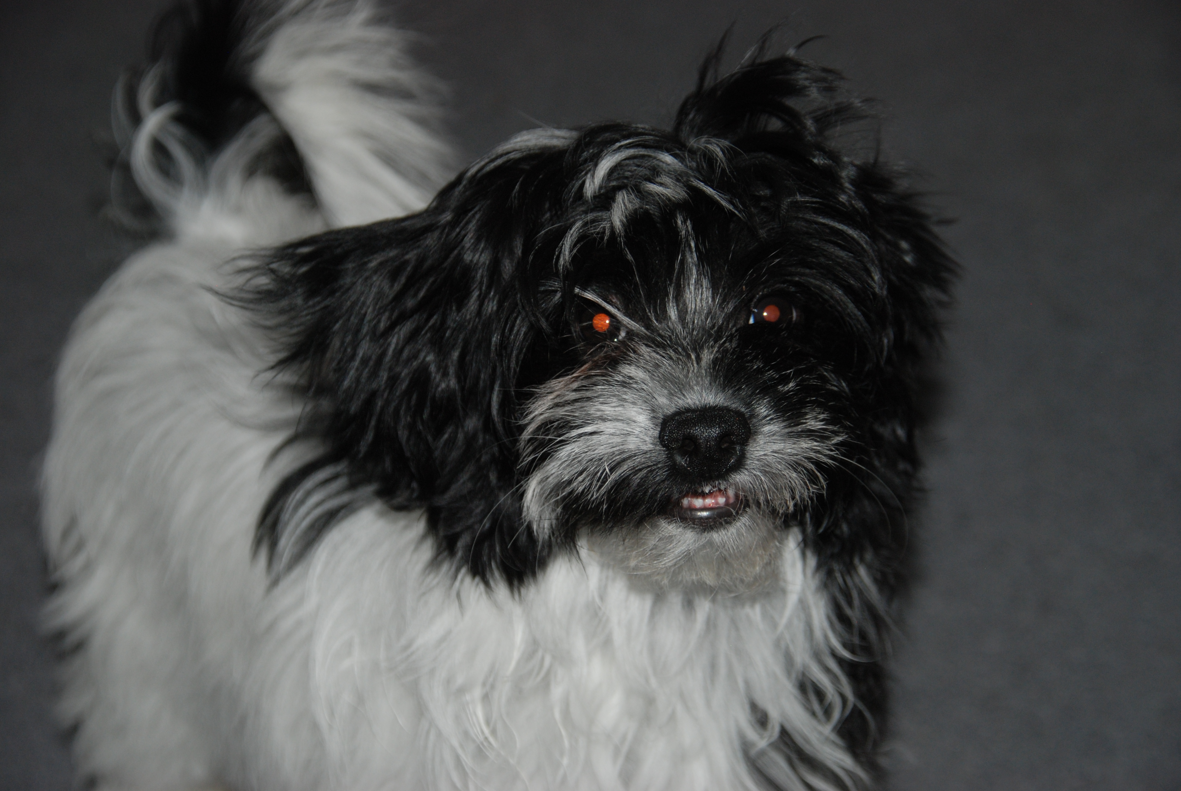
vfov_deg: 14.1
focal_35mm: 98
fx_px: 3202
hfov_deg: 20.9
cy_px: 396
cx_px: 590
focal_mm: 65
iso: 400
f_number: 5.3
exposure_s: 1/60
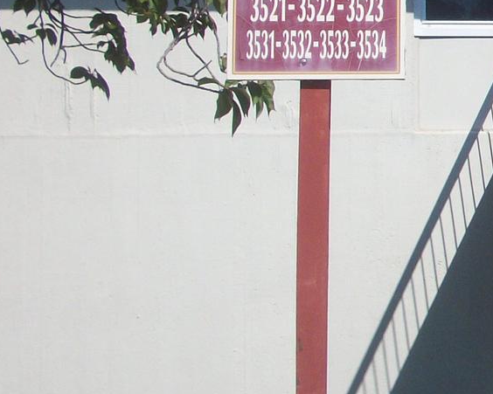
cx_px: 821
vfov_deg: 12.3
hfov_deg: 14.1
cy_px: 33
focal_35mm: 124
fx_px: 1809
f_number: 8.8
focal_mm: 6.3
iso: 80
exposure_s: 1/200
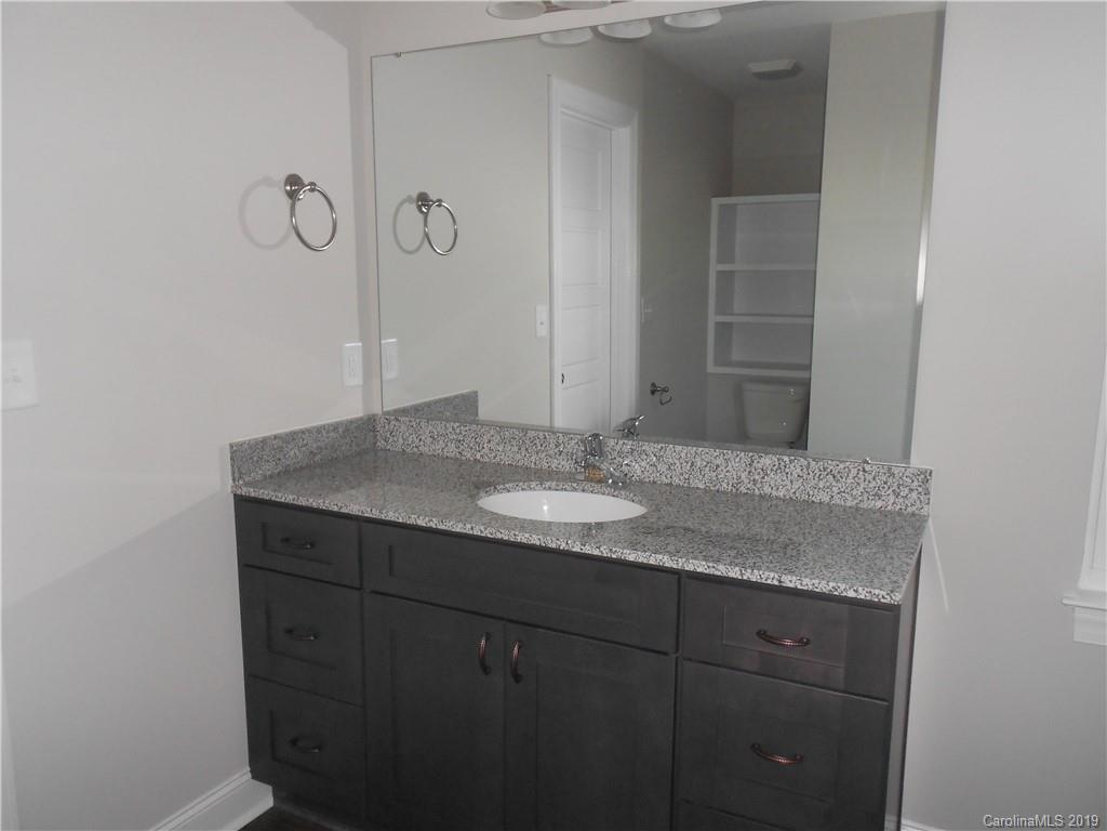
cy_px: 416
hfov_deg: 67.3
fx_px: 831
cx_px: 554
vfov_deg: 53.1
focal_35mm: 26
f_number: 3.2
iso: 200
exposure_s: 1/25
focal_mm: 4.6
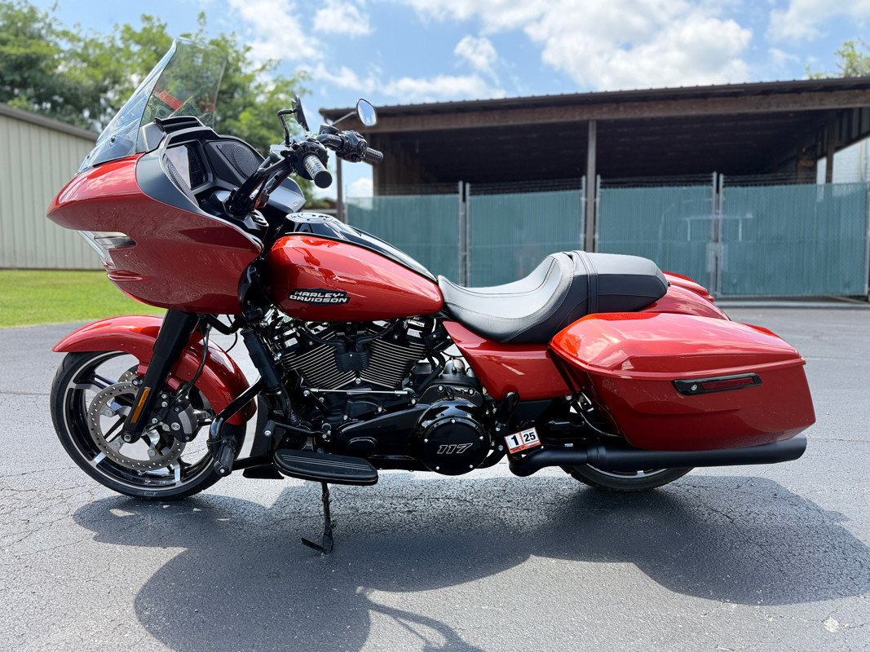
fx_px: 603
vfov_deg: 56.8
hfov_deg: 71.6
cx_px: 435
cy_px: 326
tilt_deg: -4.0
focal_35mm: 24
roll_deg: -0.5
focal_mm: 6.76
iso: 100
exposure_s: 1/1122
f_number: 1.78
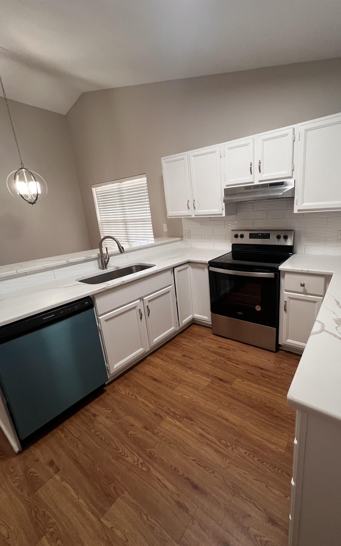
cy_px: 271
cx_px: 206
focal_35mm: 14
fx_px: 208
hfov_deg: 77.6
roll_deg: +2.2
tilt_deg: -11.9
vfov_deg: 105.3
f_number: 1.8
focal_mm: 1.57
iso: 160
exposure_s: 1/60
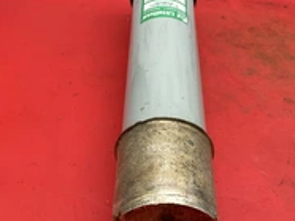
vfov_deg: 26.0
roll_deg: -3.3
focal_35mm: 56
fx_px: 477
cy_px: 100
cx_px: 135
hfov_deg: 34.4
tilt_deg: -38.8
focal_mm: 4.2
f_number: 1.6
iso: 40
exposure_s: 1/121
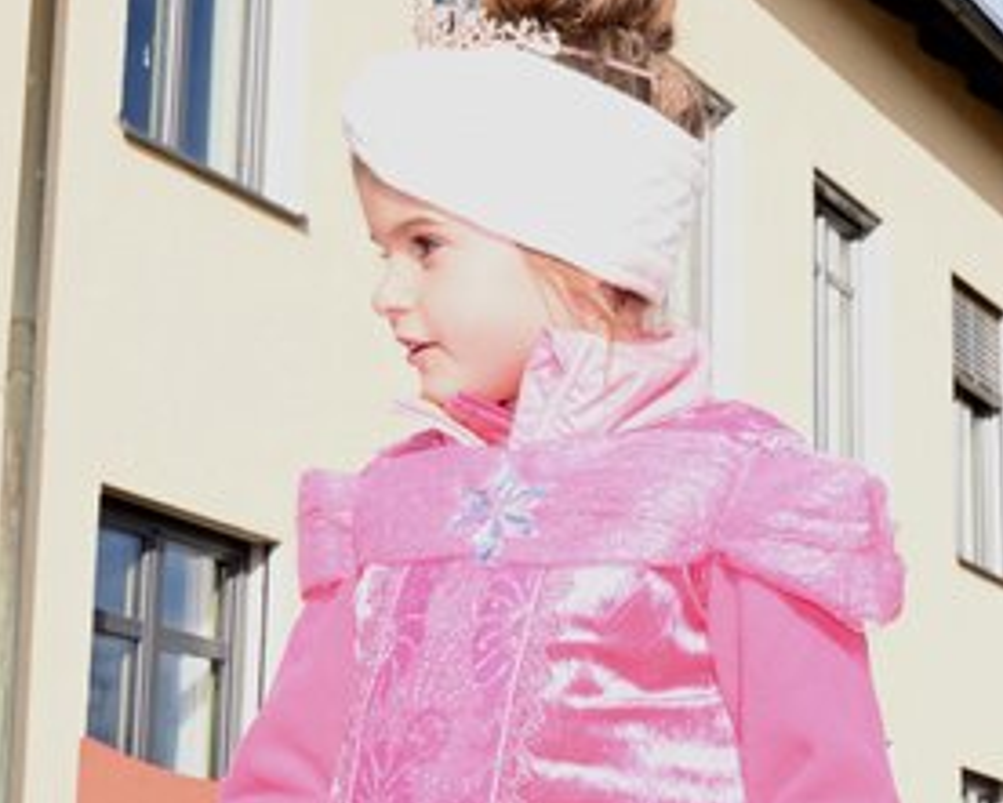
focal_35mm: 95
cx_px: 458
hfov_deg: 20.2
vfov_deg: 16.2
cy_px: 331
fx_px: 2821
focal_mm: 70
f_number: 22
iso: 1000
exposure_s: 1/200
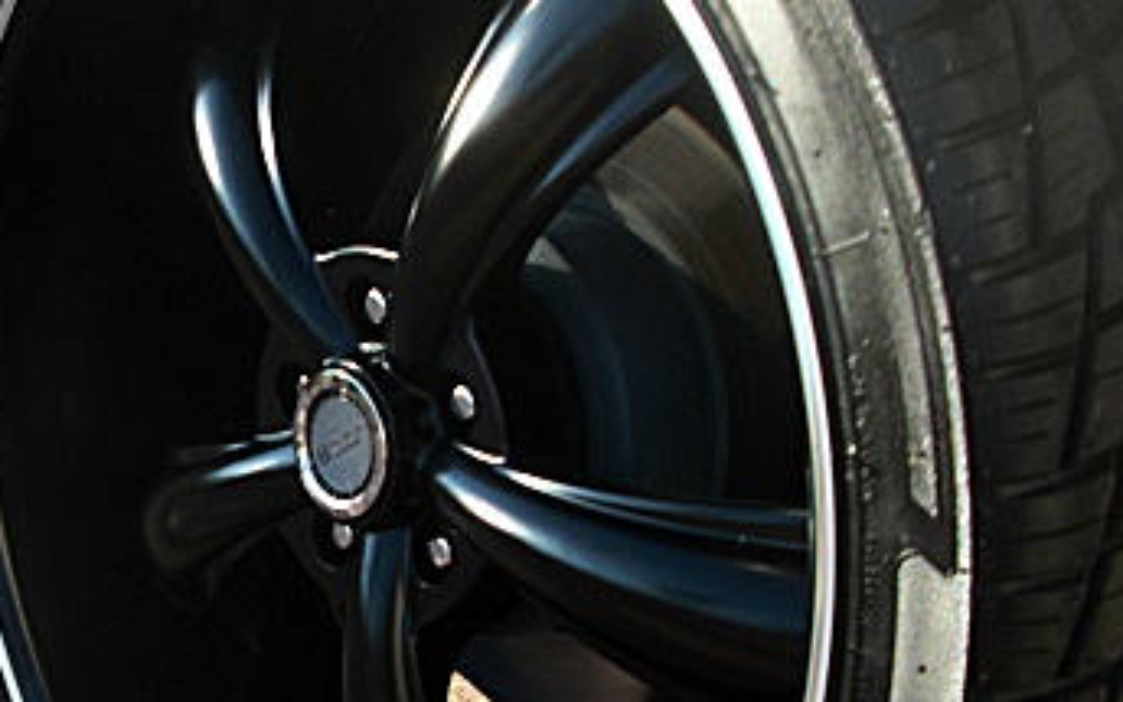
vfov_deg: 18.3
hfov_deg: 27.9
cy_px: 470
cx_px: 108
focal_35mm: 71
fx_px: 2173
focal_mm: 6.3
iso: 50
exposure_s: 1/160
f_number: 2.8
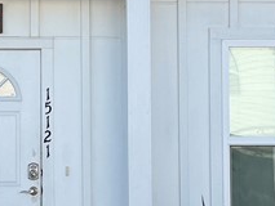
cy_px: 125
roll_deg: +1.0
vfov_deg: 11.9
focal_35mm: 125
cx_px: 25
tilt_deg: +2.6
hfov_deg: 15.6
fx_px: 994
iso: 50
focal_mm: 5.1
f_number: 1.6
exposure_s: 1/2309
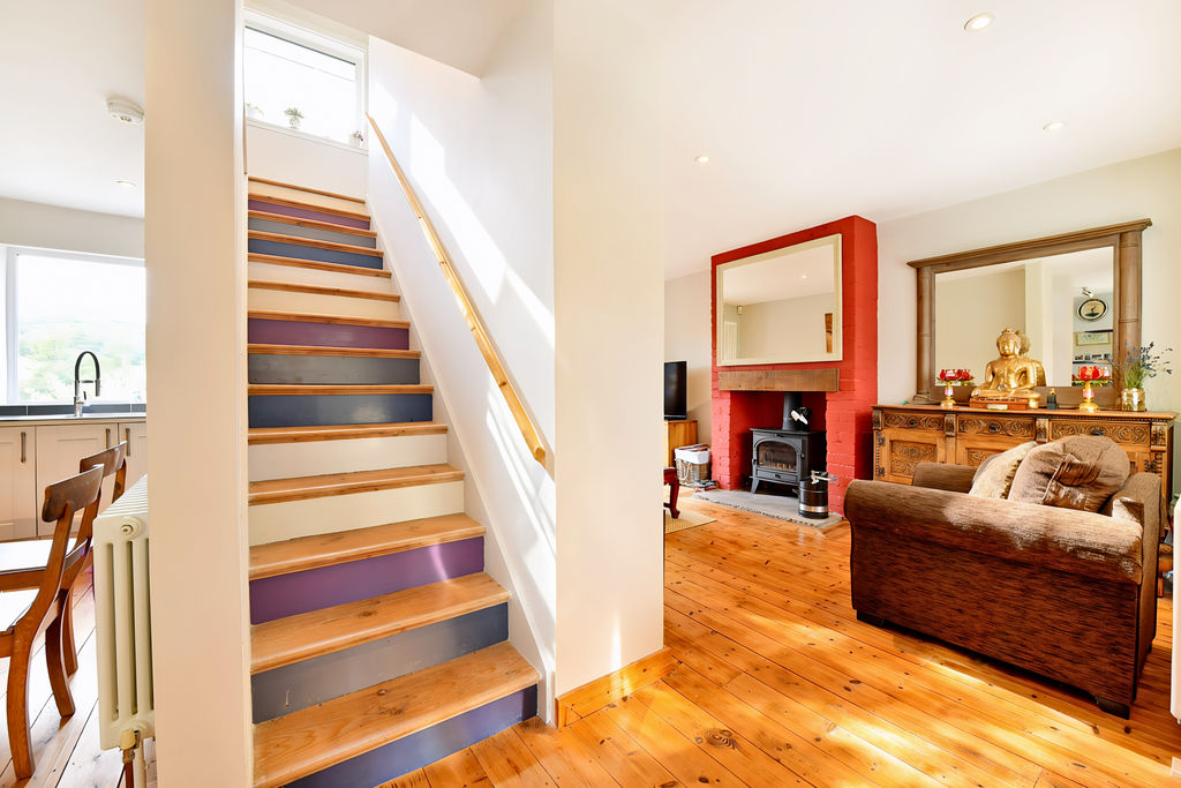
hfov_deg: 104.2
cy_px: 394
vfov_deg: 81.2
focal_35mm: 14
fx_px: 459
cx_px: 590
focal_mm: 14
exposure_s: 1/15
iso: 250
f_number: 8
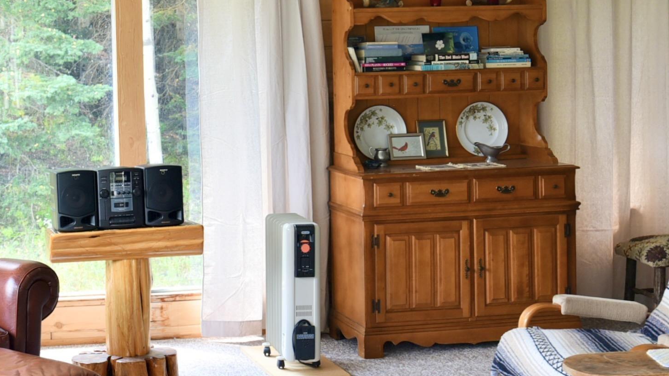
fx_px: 1313
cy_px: 95
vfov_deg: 16.2
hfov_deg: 27.8
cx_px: 100
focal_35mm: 74
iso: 400
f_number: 4.5
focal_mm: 35
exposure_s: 1/80
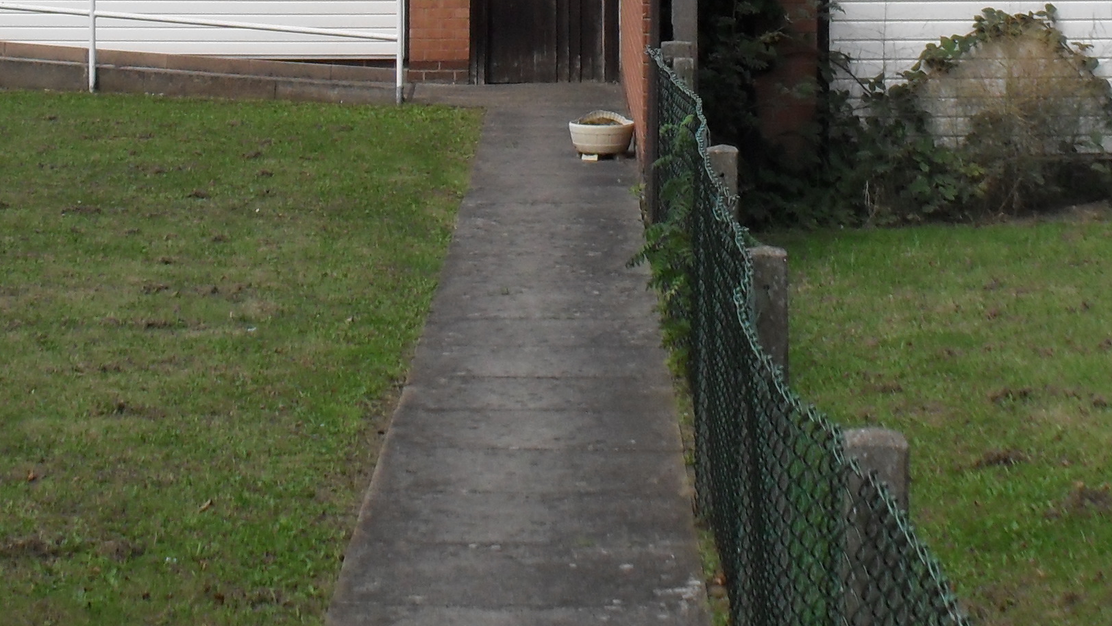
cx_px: 718
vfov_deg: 12.3
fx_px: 2772
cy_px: -282
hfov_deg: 22.6
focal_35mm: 94
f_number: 8.4
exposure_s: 1/180
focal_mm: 6.3
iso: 100
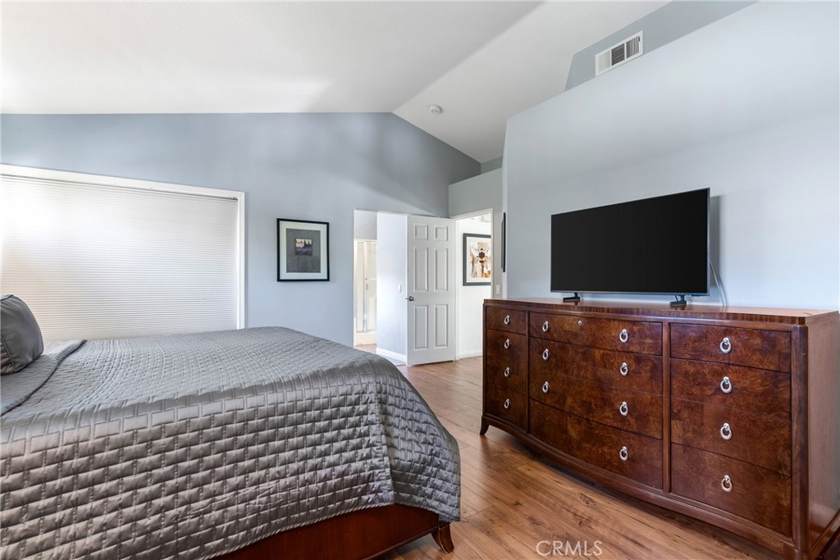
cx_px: 420
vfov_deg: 73.8
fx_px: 373
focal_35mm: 16
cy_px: 280
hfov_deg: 96.7
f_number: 9
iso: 100
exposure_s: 1.3
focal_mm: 16
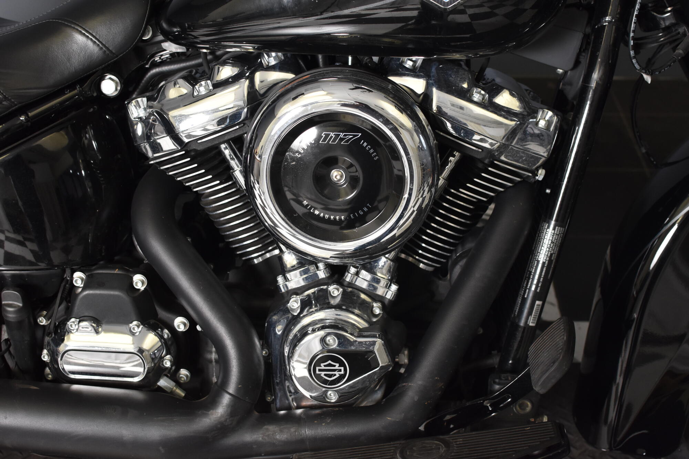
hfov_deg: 37.9
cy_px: 230
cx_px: 344
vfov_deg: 25.7
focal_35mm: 52
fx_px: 1005
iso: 800
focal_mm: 35
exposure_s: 1/160
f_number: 4.5
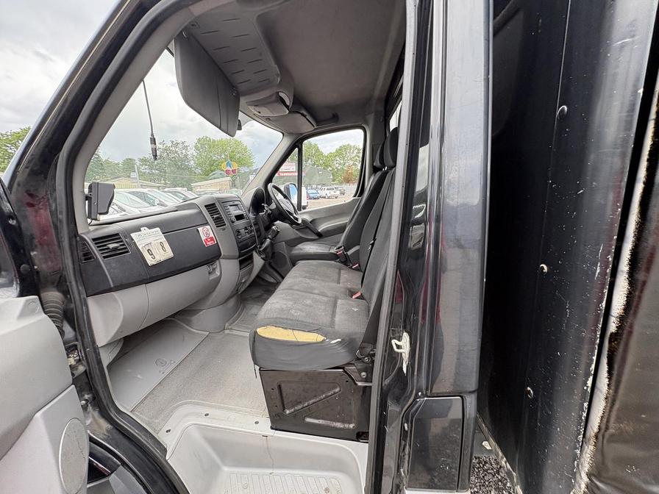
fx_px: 267
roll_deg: -0.1
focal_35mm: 14
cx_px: 330
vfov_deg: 85.7
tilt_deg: -10.3
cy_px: 247
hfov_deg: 102.1
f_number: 2.2
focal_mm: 2.22
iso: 50
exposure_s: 1/99
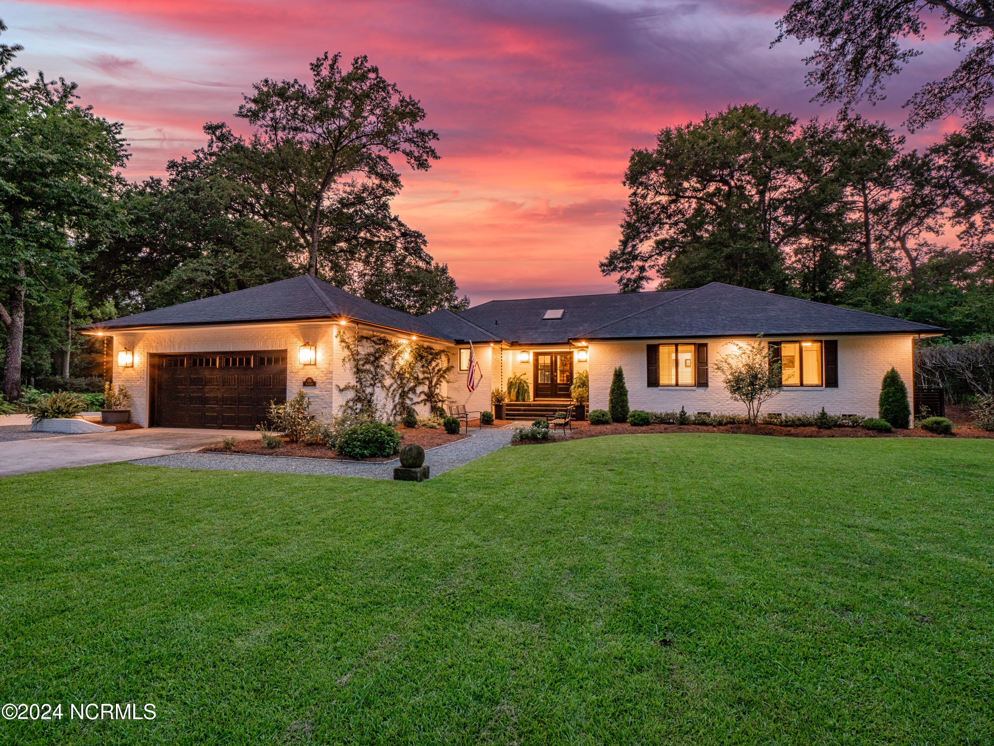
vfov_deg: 78.1
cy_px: 373
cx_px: 497
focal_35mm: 16
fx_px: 459
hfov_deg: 94.5
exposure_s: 2
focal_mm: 8
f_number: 11
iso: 200
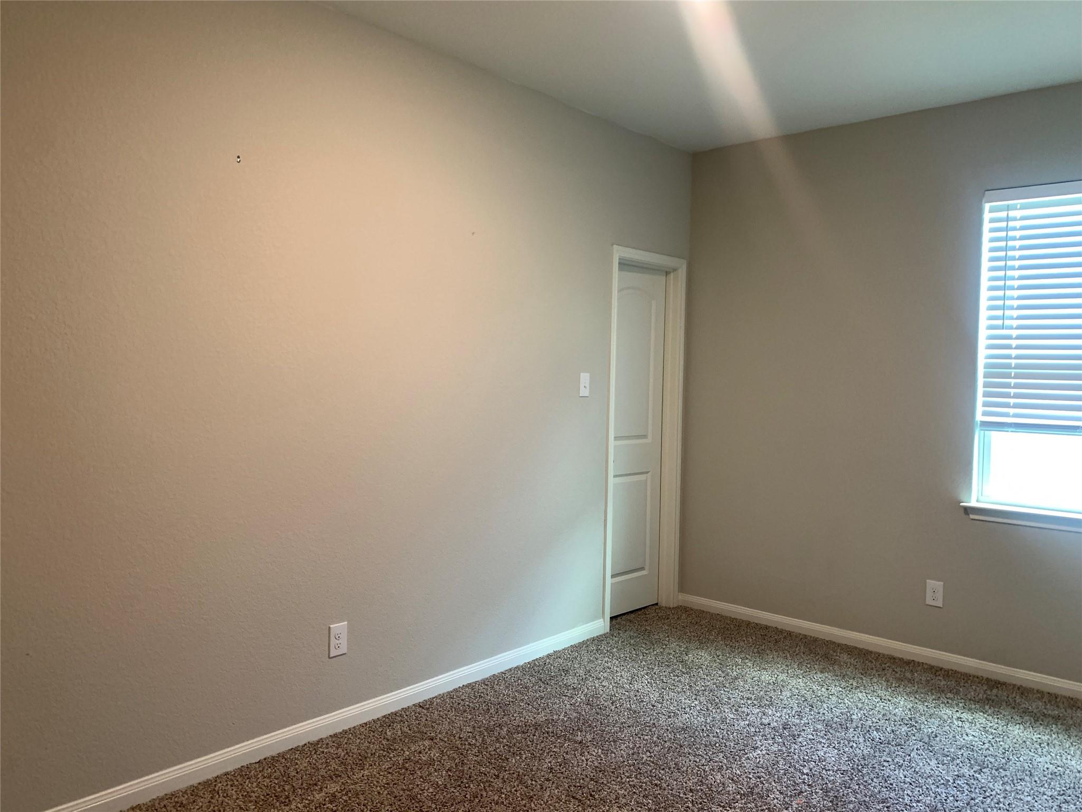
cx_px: 541
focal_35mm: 26
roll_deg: -2.4
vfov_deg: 53.1
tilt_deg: -1.1
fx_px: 813
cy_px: 406
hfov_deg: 67.3
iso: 250
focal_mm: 4.25
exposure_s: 1/60
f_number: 1.8
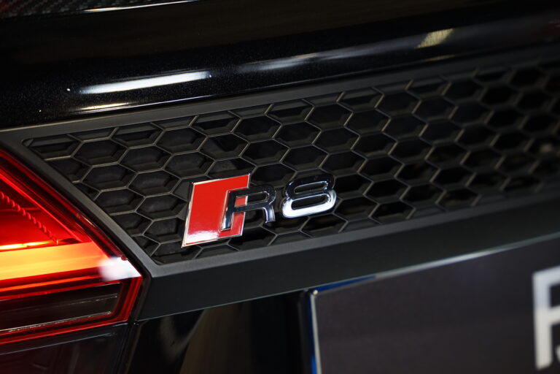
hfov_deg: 28.8
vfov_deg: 19.5
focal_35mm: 70
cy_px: 187
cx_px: 280
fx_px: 1089
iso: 800
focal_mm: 70
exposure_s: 1/80
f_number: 3.2
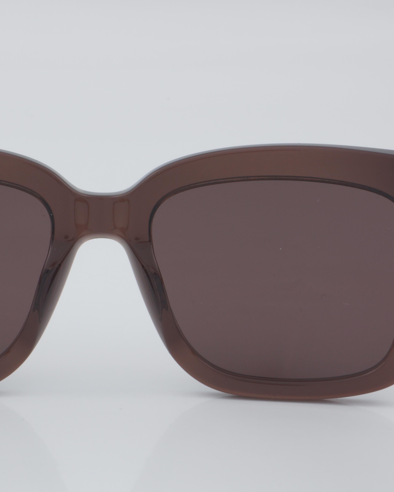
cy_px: 245
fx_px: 1701
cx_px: 105
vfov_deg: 16.5
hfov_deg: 13.2
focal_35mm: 117
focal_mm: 55
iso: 100
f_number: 32
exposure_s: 1/4
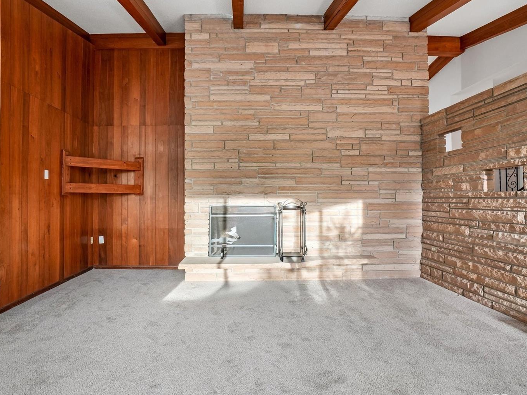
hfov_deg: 90.9
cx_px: 245
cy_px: 200
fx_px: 259
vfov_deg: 74.7
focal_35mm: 17
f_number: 8
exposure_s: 1/25
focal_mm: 10
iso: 400
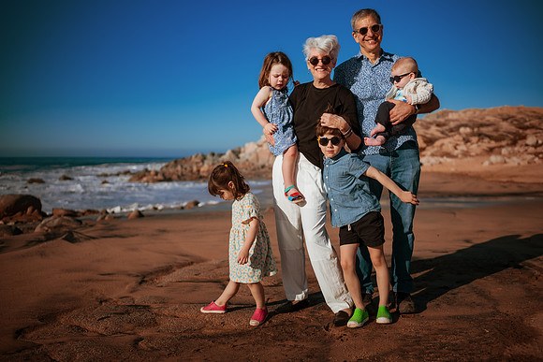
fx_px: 528
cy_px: 181
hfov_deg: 54.4
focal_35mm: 35
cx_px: 272
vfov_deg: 37.9
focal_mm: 35
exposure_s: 1/8000
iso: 50
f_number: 1.8
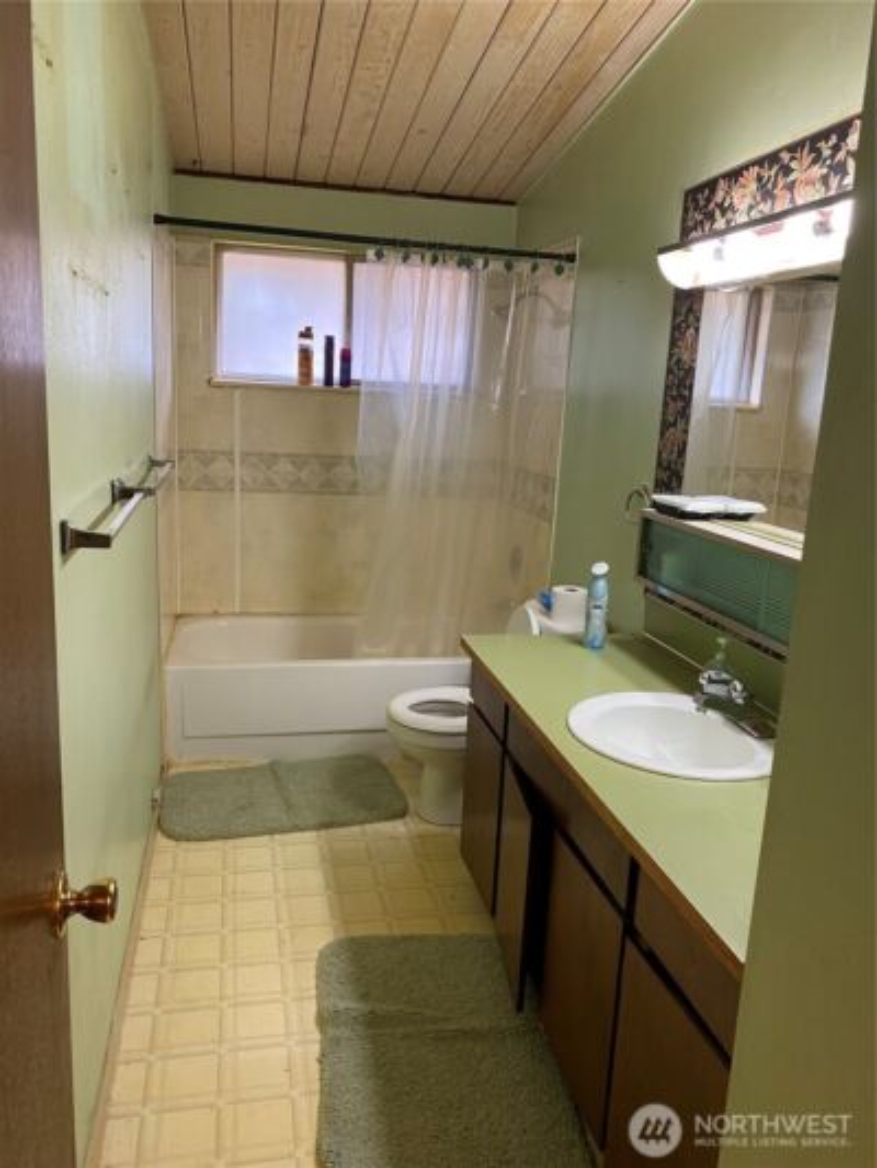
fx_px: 878
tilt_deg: -11.8
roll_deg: -3.6
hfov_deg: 53.1
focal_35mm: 26
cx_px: 438
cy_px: 584
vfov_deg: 67.3
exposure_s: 1/60
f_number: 1.8
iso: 125
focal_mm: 4.25
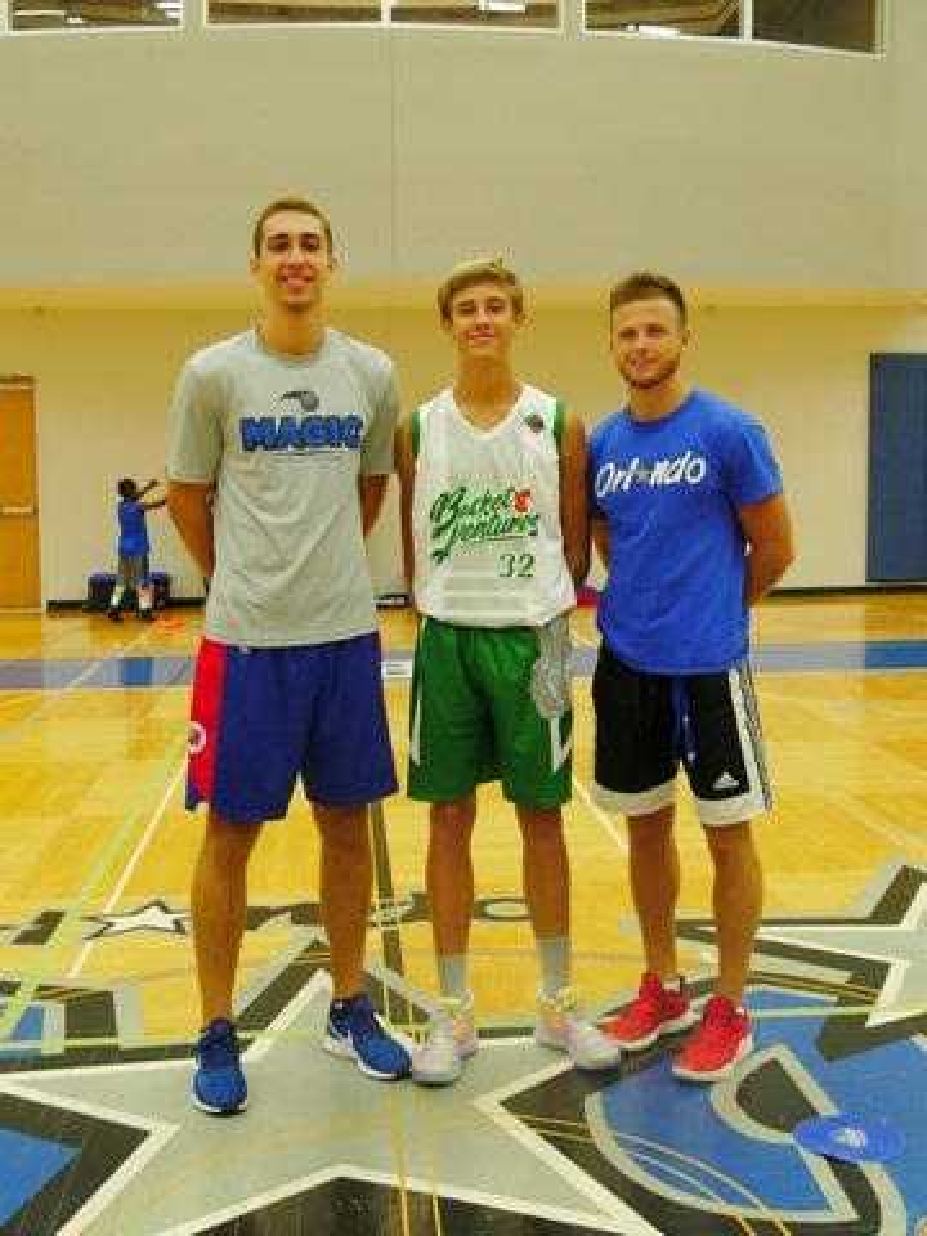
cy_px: 618
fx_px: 1500
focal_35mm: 42
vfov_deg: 44.8
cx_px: 464
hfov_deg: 34.3
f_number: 5
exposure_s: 1/125
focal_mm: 21
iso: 3200
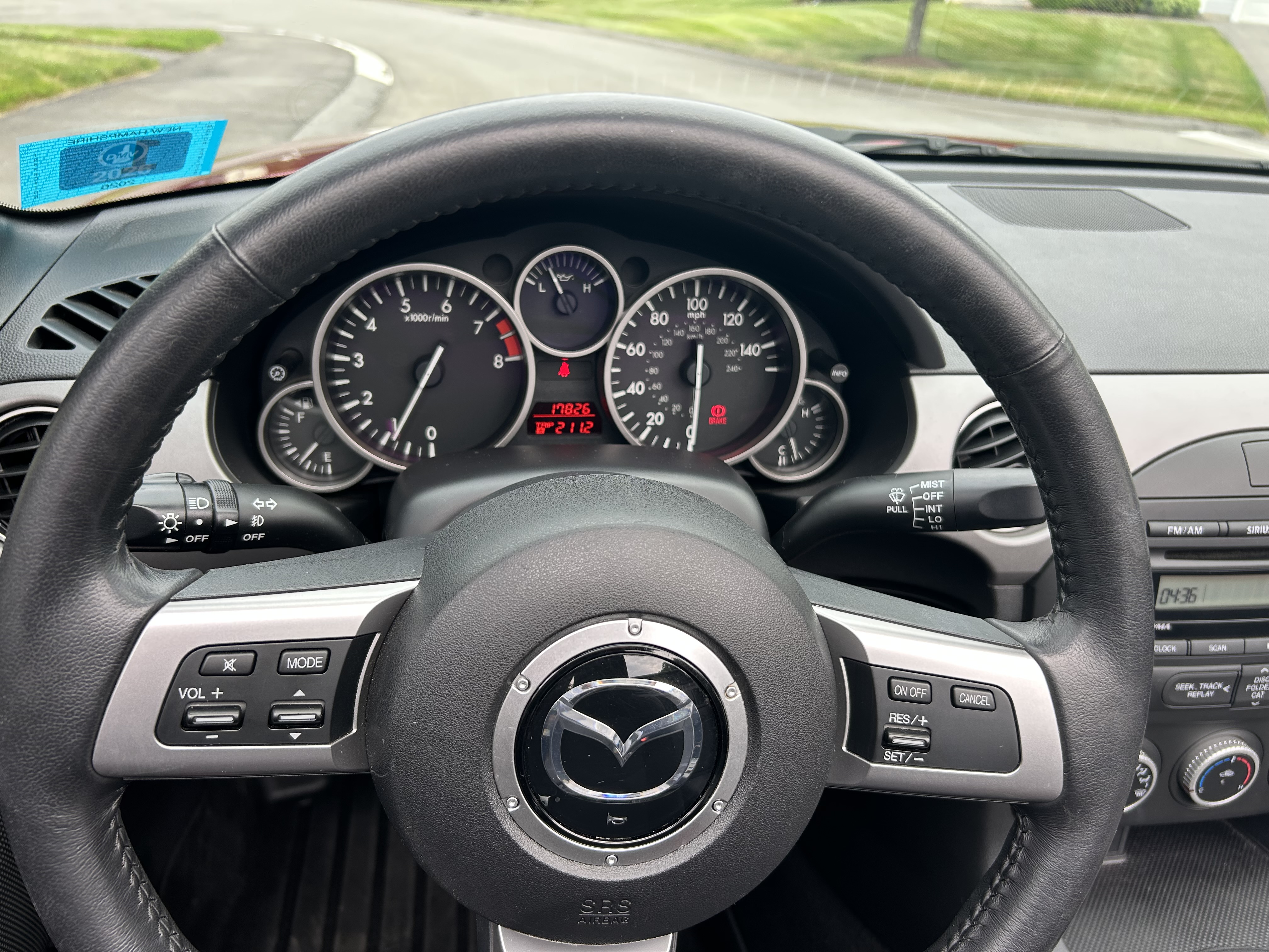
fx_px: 953
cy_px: 476
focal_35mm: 26
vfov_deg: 53.1
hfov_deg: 67.3
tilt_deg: -26.6
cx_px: 634
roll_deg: -5.2
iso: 50
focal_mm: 5.7
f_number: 1.5
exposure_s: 1/111
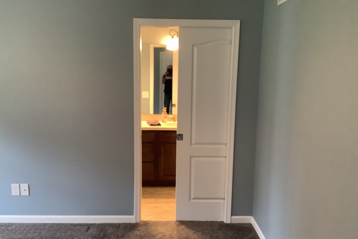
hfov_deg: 57.2
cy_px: 128
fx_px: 328
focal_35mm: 33
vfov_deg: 40.0
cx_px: 177
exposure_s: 1/40
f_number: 2.4
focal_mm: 3.3
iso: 320
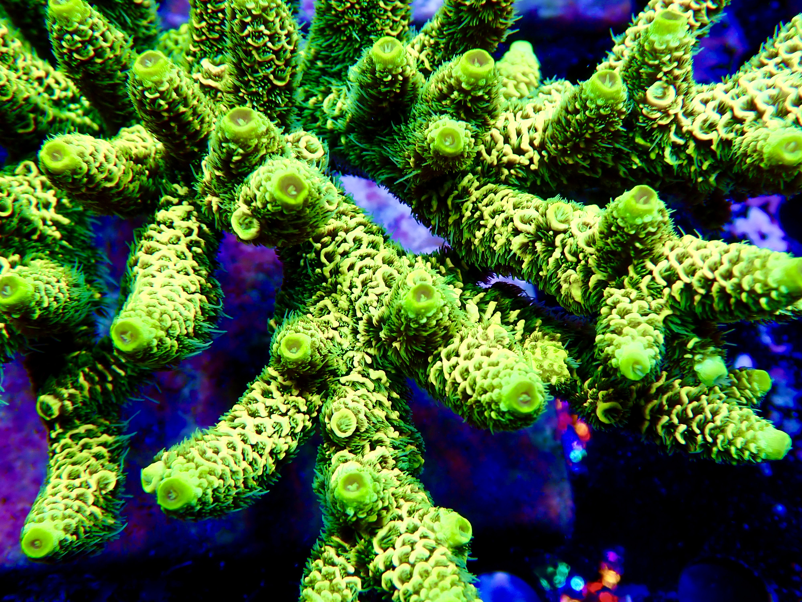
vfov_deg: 37.7
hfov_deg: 49.0
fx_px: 880
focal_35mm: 38
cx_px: 401
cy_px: 301
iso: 100
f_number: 3.5
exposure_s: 1/160
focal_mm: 6.83
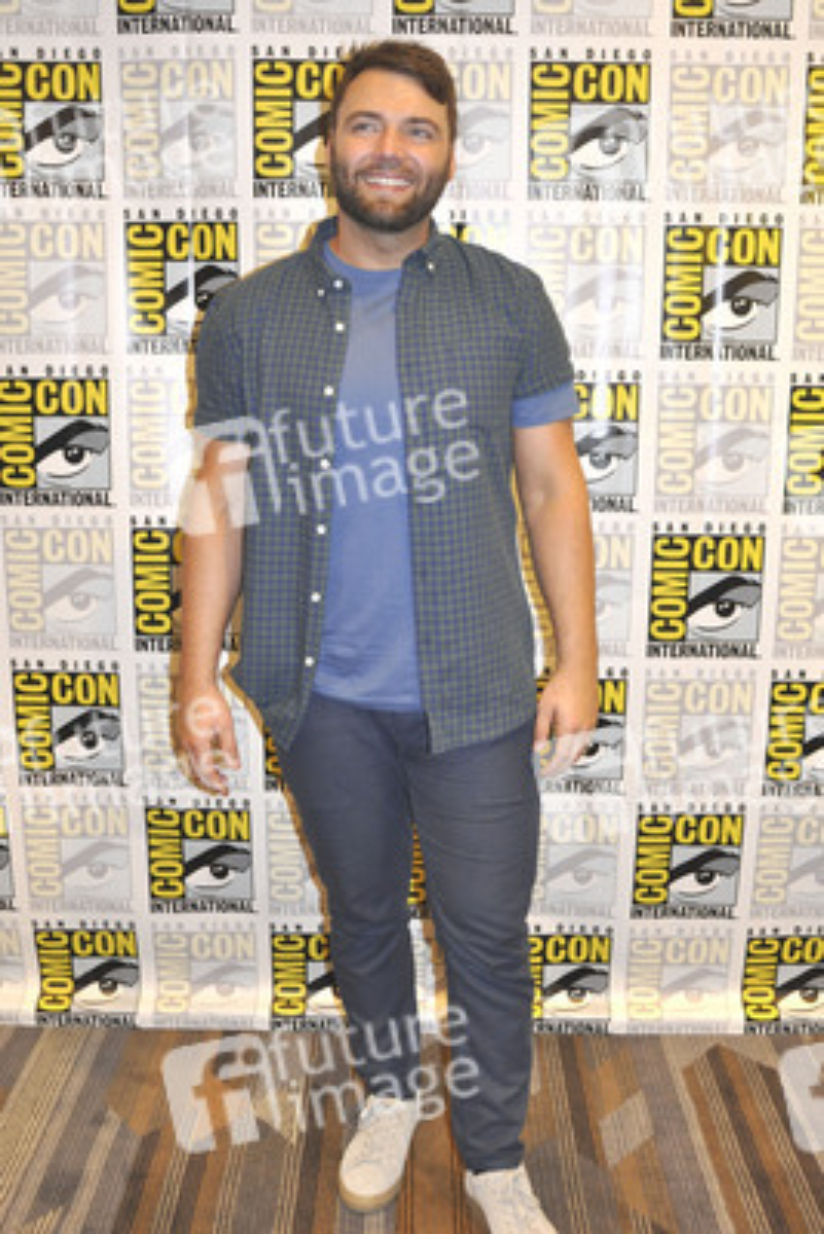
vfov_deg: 53.1
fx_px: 1235
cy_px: 617
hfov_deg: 36.9
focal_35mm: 36
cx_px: 412
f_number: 4.5
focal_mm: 24
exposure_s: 1/60
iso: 1000
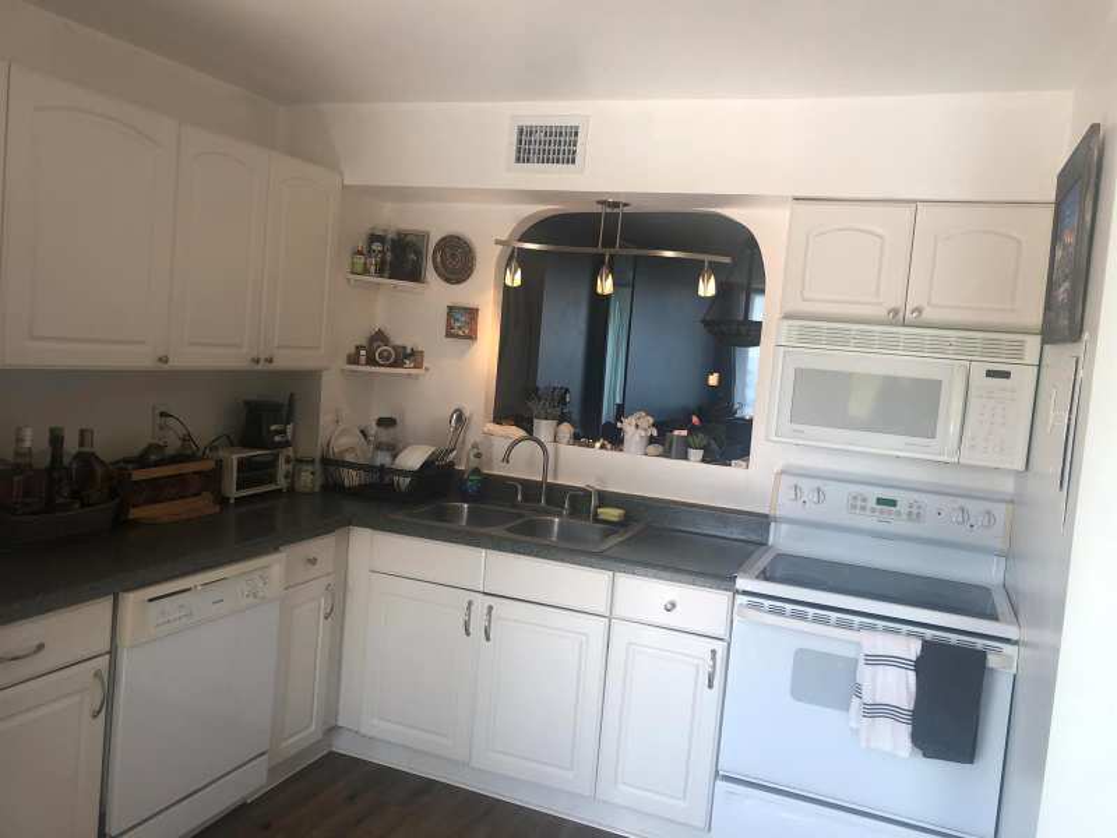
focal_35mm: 28
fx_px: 904
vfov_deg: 49.7
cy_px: 419
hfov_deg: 63.4
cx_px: 558
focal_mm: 4
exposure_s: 1/120
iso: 32
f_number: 1.8
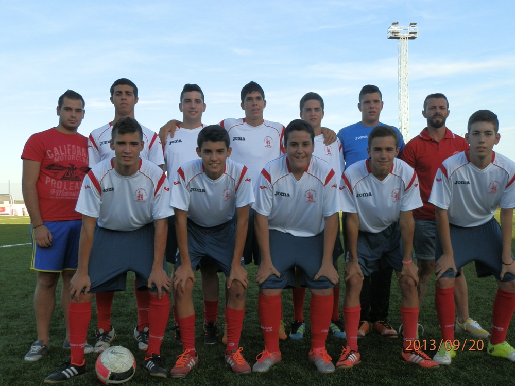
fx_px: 550
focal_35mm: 37
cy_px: 193
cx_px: 258
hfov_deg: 50.1
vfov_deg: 38.7
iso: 125
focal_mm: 6.78
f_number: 3.3
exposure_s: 1/640
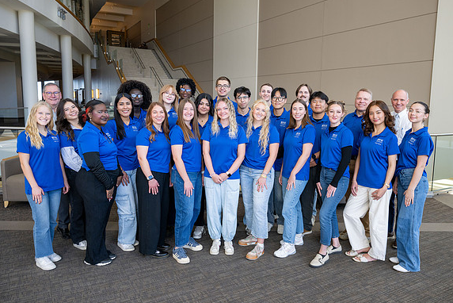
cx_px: 242
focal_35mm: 28
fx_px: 352
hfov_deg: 65.4
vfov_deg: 46.4
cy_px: 145
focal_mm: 26
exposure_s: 1/250
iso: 400
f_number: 5
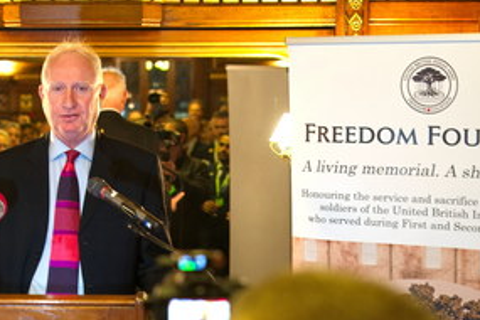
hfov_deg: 24.2
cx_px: 74
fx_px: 1093
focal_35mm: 82
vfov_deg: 16.7
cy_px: 148
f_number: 2.2
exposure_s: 1/40
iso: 400
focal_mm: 39
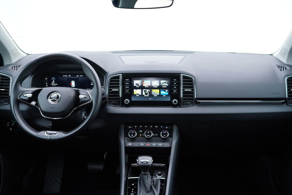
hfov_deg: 53.1
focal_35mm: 36
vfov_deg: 36.9
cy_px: 98
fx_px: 292
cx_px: 146
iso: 200
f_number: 2.8
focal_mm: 24
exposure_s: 1/40
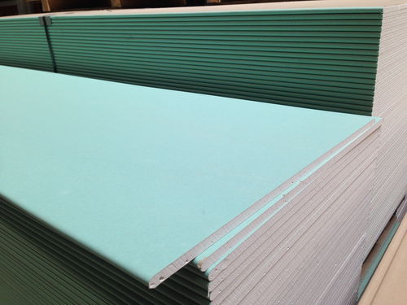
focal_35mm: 33
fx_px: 388
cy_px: 152
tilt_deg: -21.0
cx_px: 204
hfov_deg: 55.4
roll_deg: +2.5
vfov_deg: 42.9
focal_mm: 4.1
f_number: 2.4
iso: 64
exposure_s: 1/120
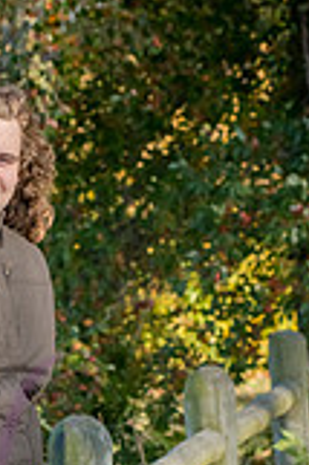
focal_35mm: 241
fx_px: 3109
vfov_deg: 8.5
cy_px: 393
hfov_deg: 5.7
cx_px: -69
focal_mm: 86
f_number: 6.3
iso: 640
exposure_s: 1/800
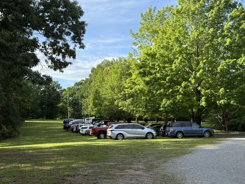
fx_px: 340
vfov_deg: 30.3
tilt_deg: +6.3
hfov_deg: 39.7
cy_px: 92
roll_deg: +0.8
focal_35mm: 48
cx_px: 122
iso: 64
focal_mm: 6.76
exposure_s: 1/1883
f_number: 1.78
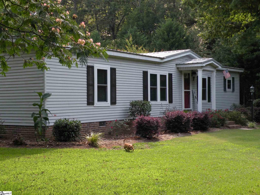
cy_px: 98
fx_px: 421
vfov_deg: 26.1
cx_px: 130
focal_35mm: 56
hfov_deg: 34.3
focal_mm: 9.8
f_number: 4
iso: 64
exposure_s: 1/98
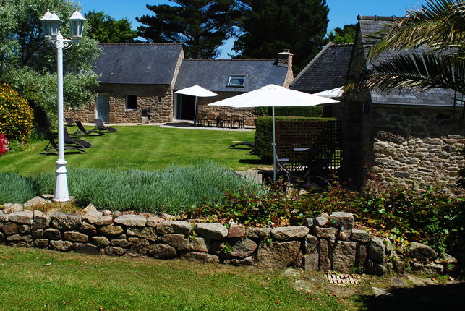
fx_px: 543
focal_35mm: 42
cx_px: 168
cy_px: 118
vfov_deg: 31.8
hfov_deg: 45.9
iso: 110
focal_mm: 18
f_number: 10
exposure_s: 1/250
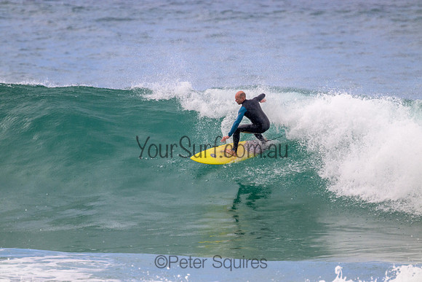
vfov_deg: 1.7
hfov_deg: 2.6
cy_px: 141
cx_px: 211
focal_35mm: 800
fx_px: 9380
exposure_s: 1/2000
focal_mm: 800
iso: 1250
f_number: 11
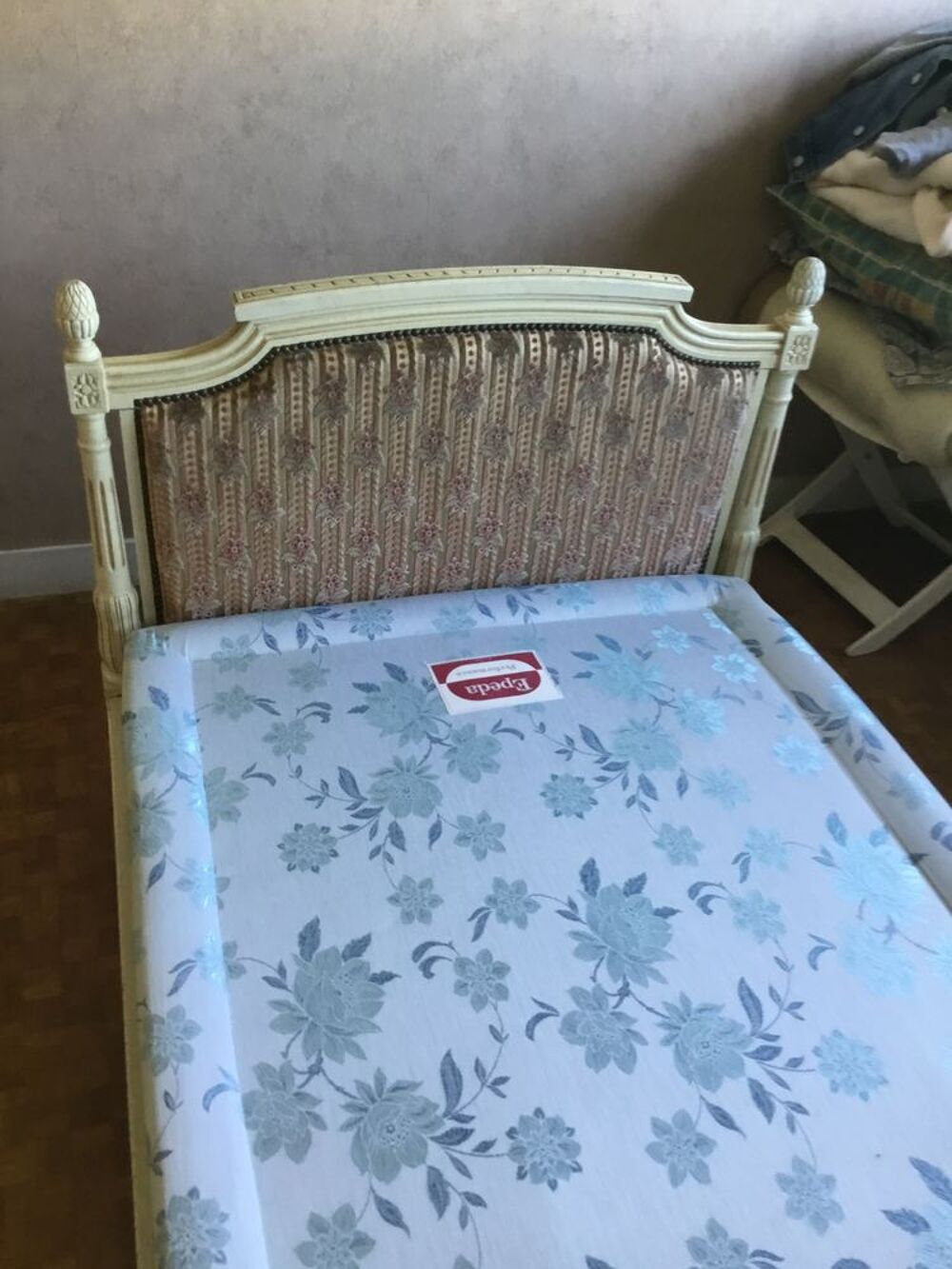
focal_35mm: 31
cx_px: 476
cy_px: 634
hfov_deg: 45.4
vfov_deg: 58.3
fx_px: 1137
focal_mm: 3.3
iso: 125
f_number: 2.4
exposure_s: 1/33
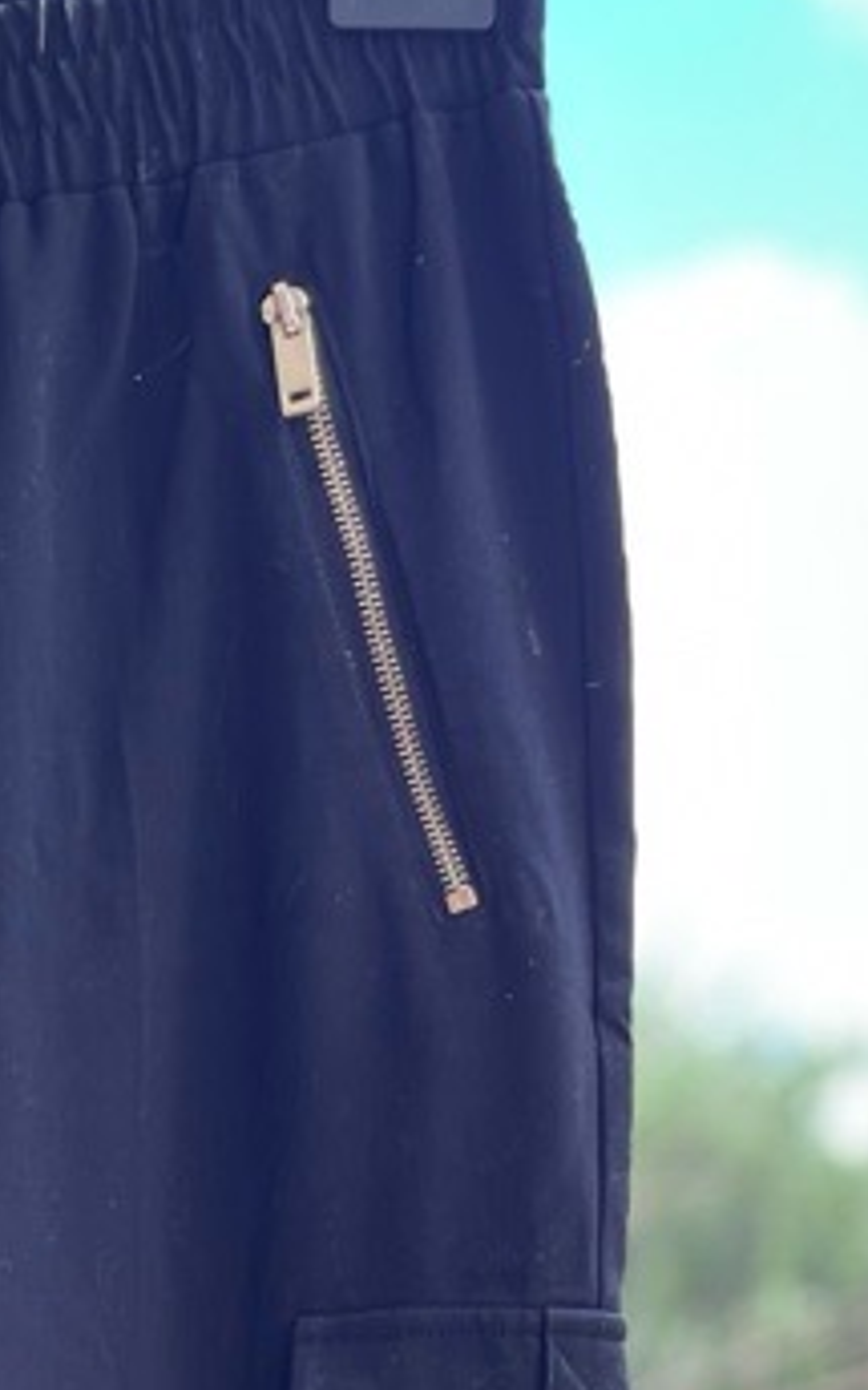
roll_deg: +0.9
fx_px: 3028
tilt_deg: -3.2
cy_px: 1774
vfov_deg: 23.1
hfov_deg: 15.9
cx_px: -69
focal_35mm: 80
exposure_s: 1/144
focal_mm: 5.1
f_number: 1.6
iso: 32
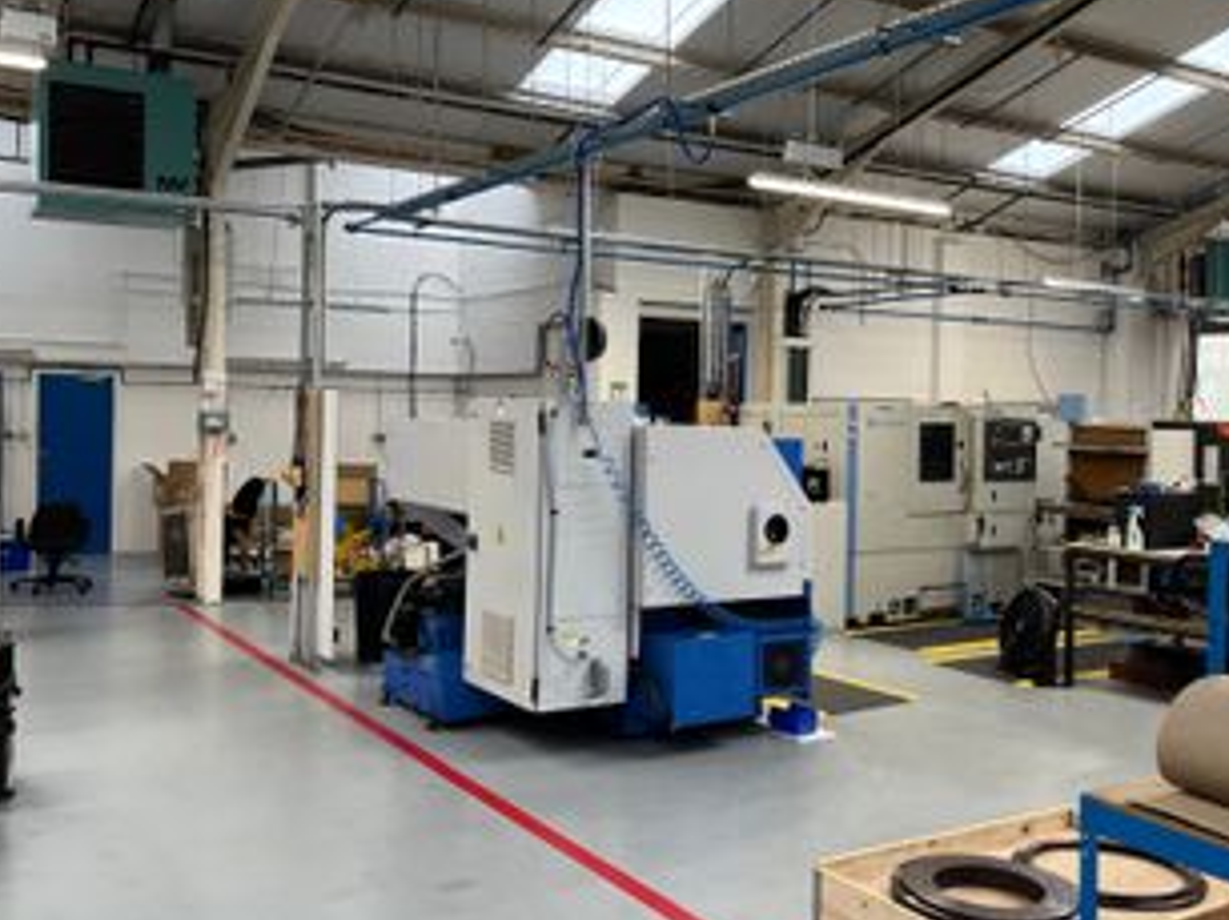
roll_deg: +0.9
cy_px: 414
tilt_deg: +1.8
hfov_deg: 54.0
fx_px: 1206
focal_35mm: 34
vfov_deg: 41.7
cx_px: 578
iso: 100
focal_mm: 5.1
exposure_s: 1/100
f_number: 1.6
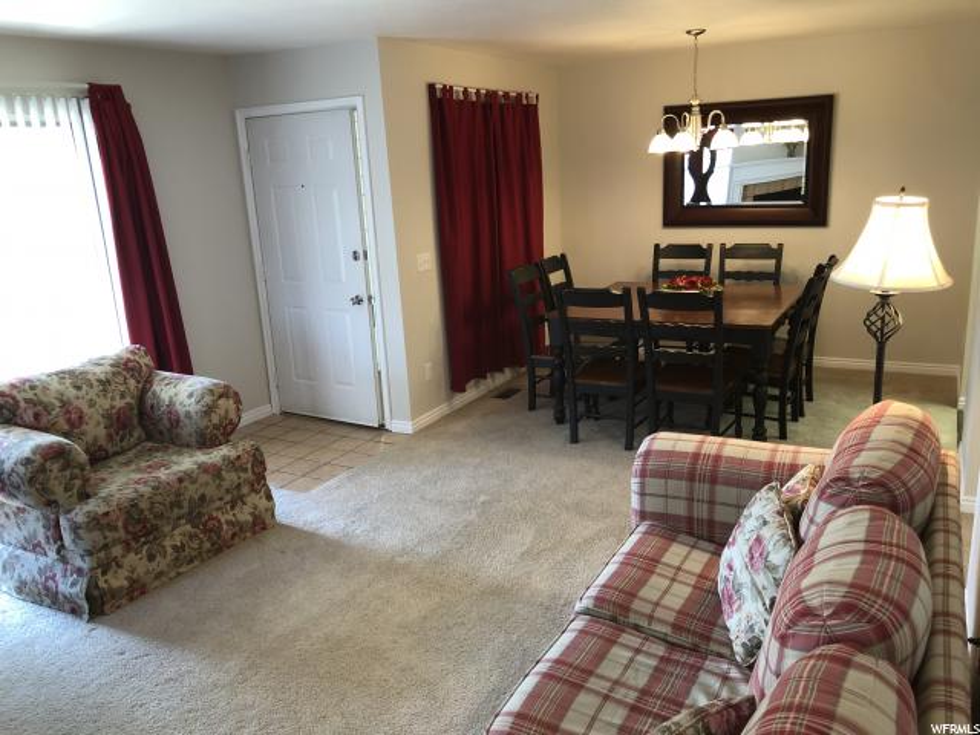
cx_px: 490
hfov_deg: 63.4
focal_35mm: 28
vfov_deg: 49.7
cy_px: 368
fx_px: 793
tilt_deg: -15.9
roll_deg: +3.3
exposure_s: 1/15
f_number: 1.8
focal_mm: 3.99
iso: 50
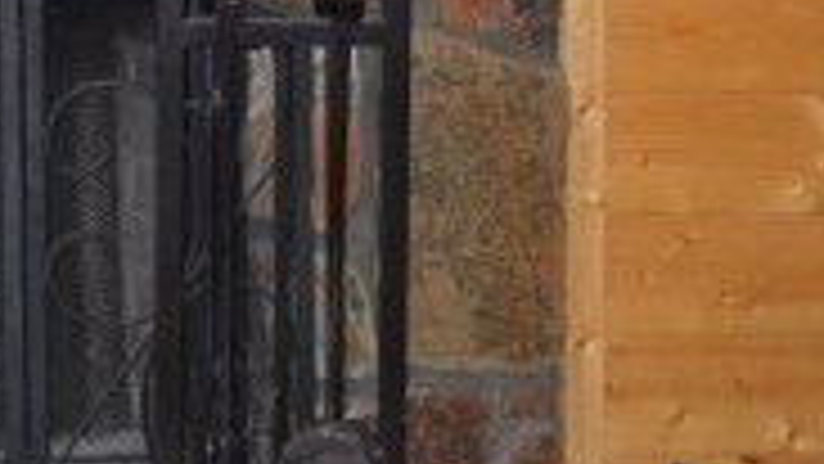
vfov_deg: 8.7
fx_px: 2885
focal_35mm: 132
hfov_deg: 15.5
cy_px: -487
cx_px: -221
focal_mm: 20
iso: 3200
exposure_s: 1/60
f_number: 3.8
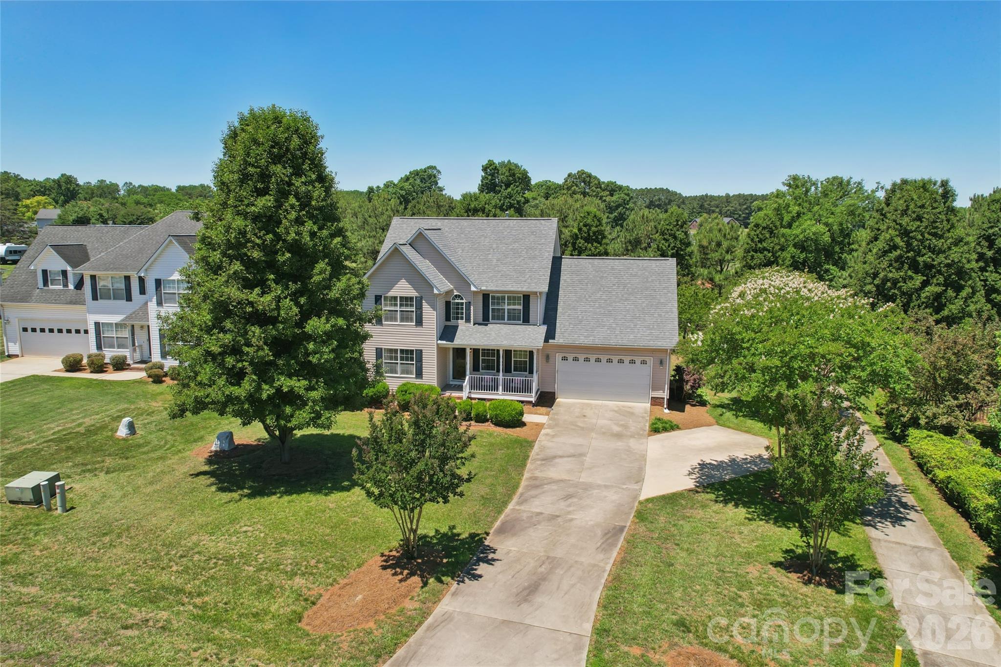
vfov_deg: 57.2
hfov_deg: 78.6
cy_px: 334
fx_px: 612
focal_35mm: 22
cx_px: 500
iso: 100
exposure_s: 1/240
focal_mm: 8.4
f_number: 2.8
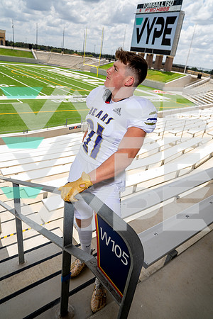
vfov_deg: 71.5
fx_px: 222
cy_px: 160
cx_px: 106
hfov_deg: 51.3
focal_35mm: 25
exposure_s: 1/250
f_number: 6.3
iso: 100
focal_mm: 25
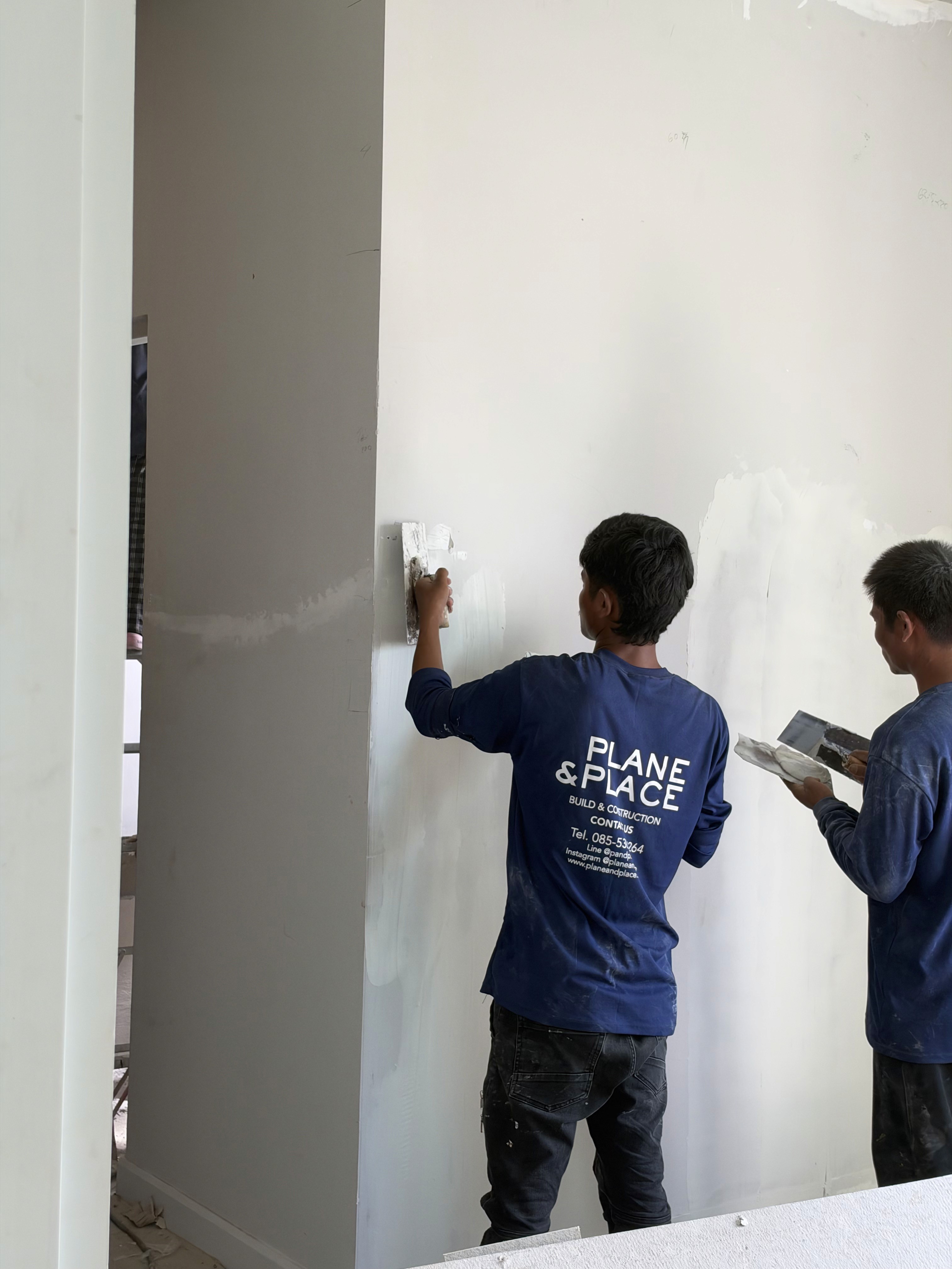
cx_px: 476
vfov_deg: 39.7
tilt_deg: -0.9
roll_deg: -2.7
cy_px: 634
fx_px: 1760
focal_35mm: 48
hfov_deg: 30.3
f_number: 1.8
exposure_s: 1/121
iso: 64
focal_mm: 6.93
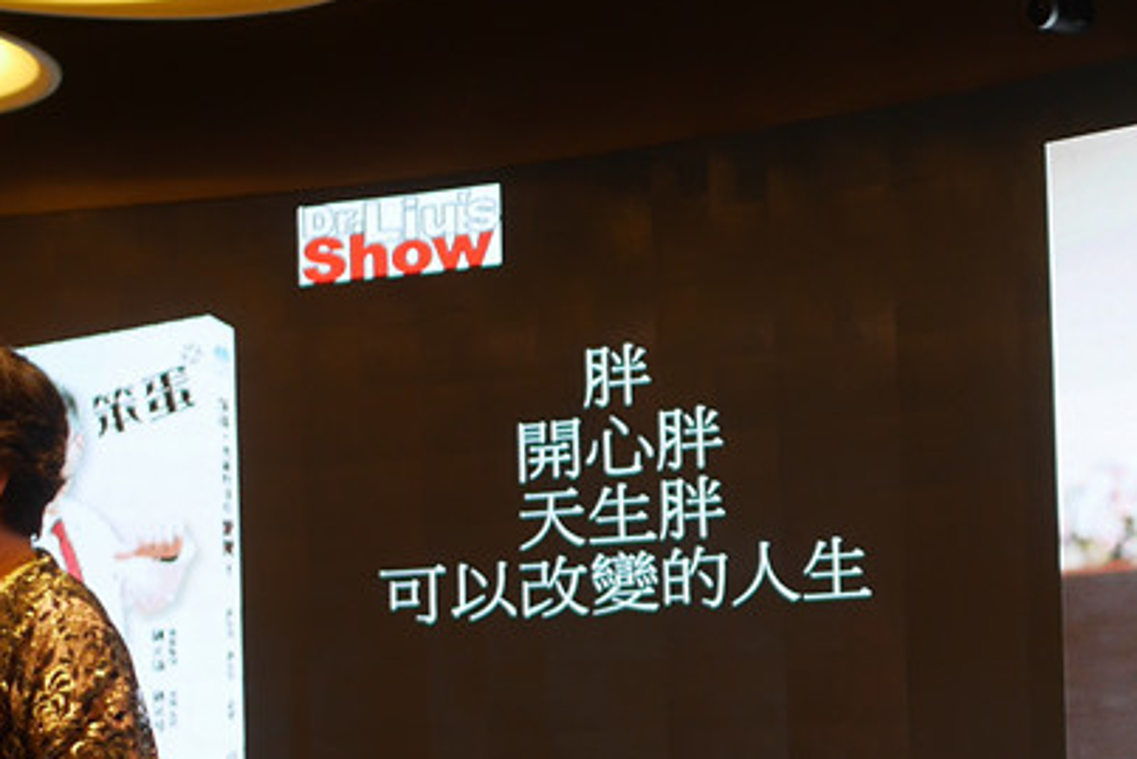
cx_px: 1081
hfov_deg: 21.3
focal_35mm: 93
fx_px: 2938
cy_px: 622
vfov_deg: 14.6
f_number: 1.7
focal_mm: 15
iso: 200
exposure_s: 1/60
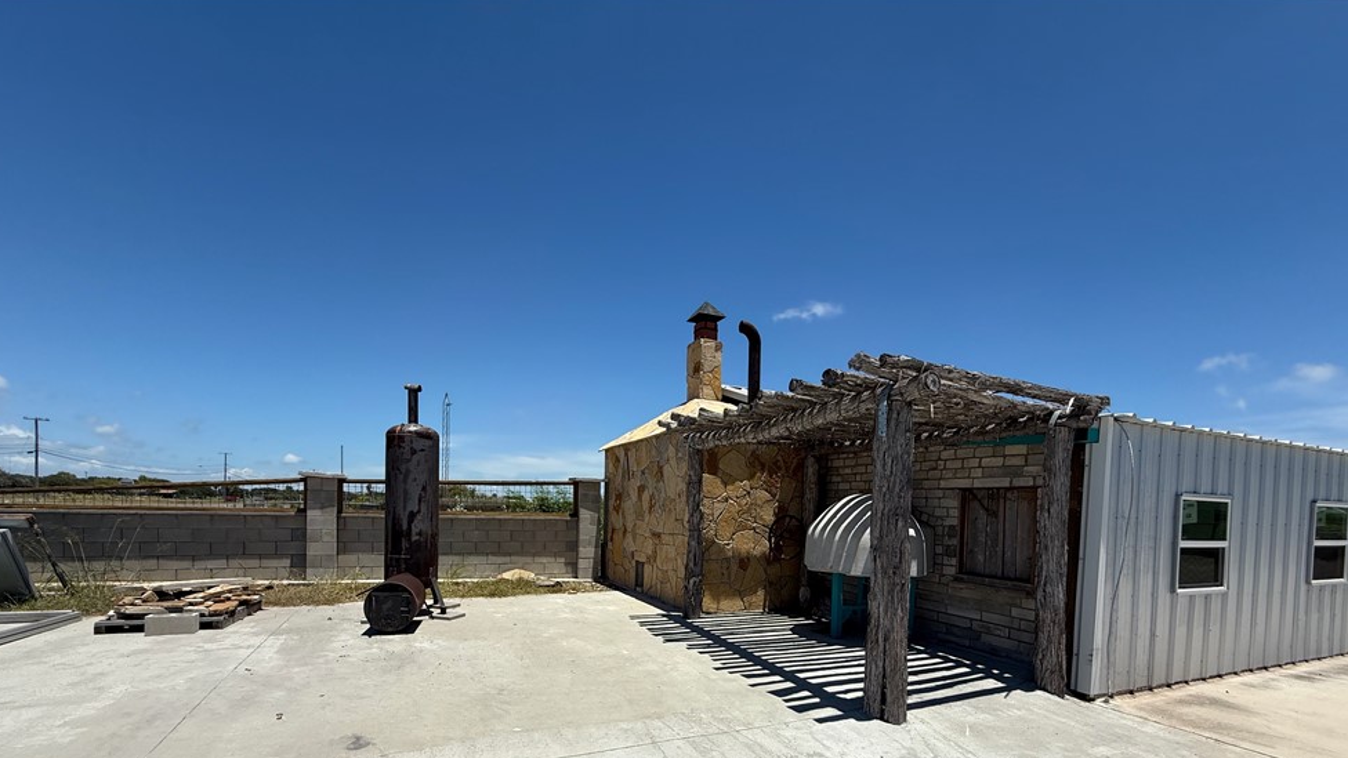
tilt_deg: +0.0
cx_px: 666
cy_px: 523
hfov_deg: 99.4
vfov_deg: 64.8
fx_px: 572
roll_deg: -1.8
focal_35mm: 16
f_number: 2.2
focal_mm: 2.22
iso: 50
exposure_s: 1/3289
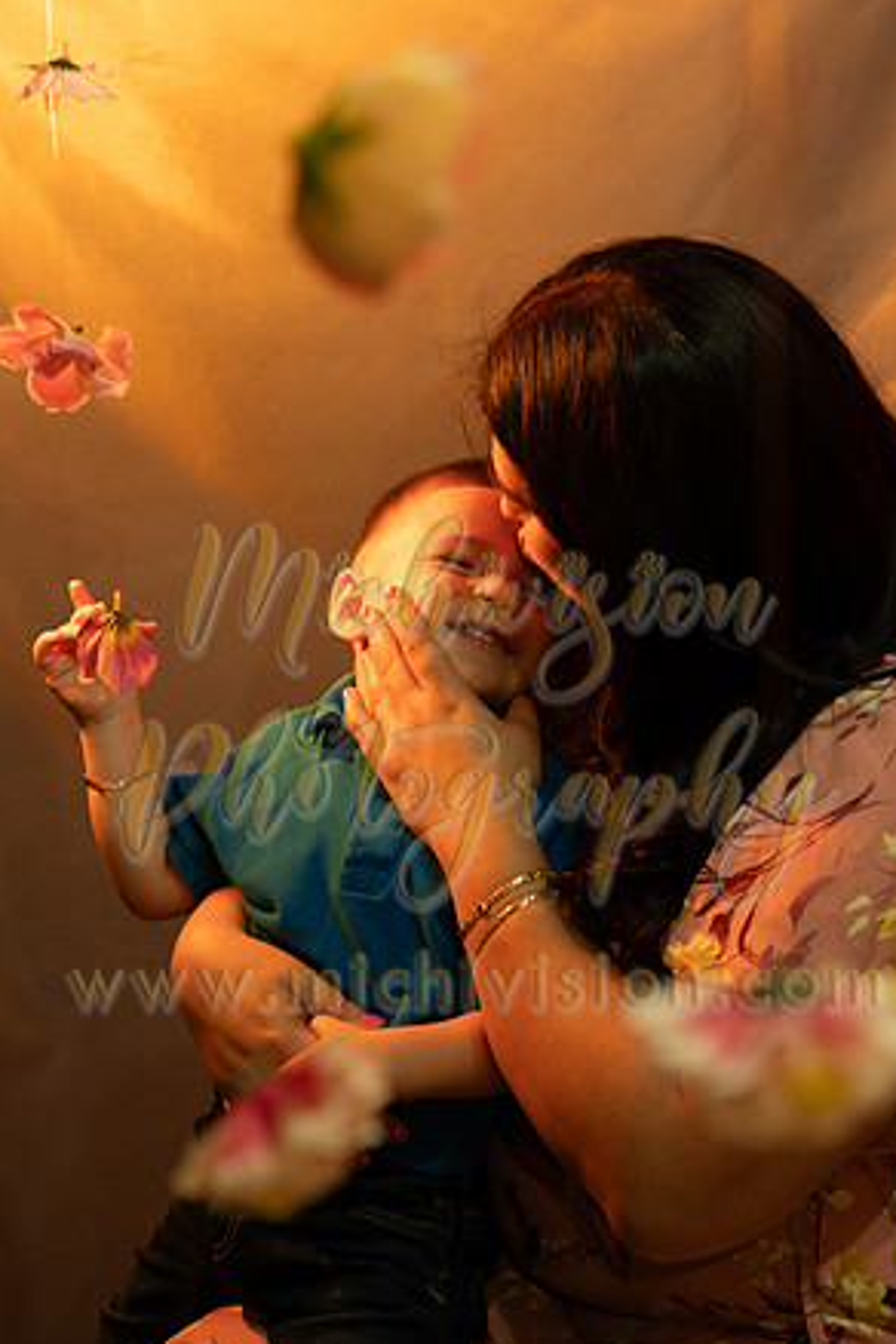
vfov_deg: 27.3
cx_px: 457
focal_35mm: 74
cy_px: 678
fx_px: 2762
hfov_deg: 18.4
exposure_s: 1/80
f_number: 6.3
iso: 2000
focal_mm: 72
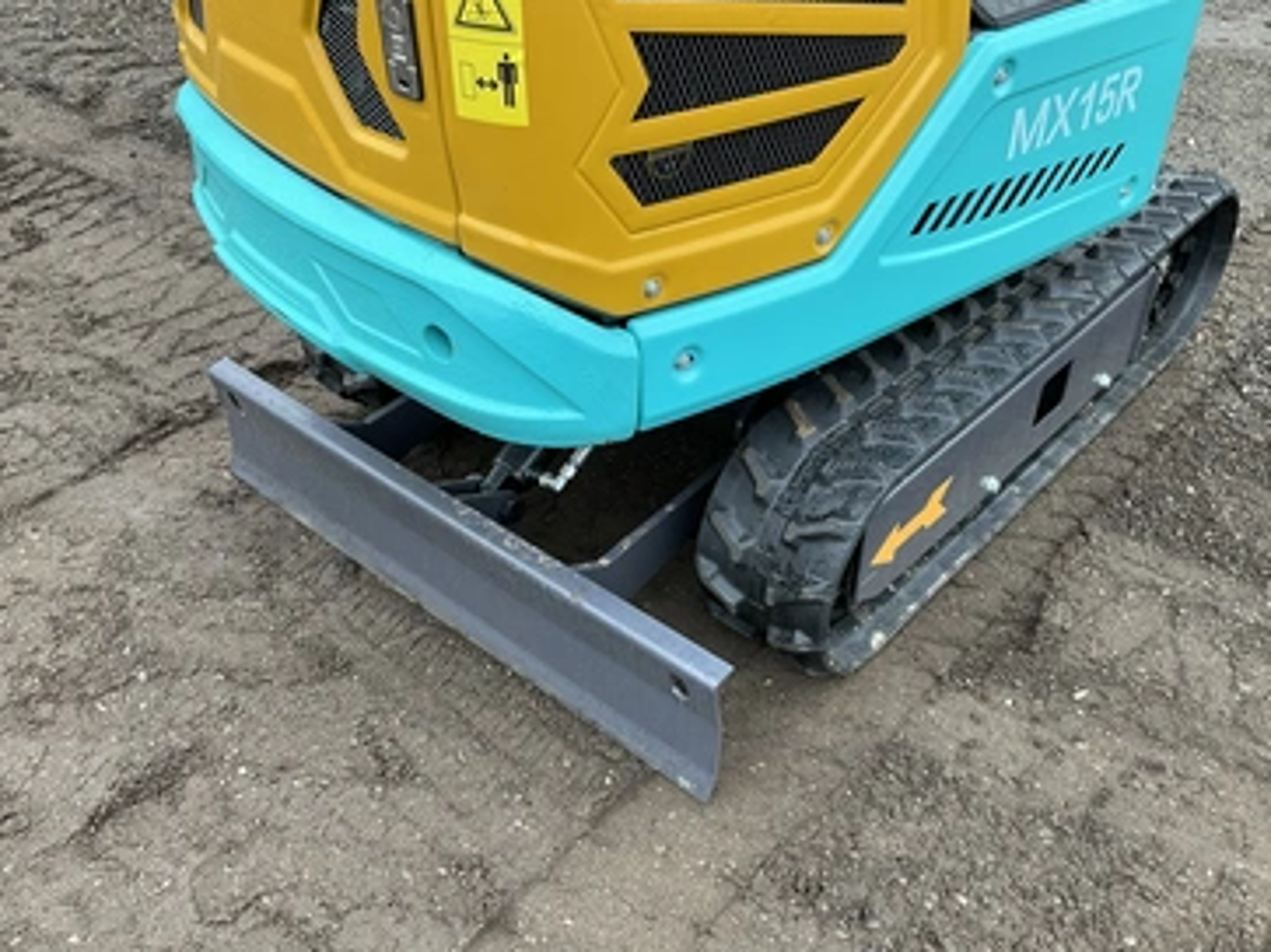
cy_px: 511
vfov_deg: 44.1
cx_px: 662
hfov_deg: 56.8
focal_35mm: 32
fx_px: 1175
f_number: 1.8
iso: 20
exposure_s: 1/122
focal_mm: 3
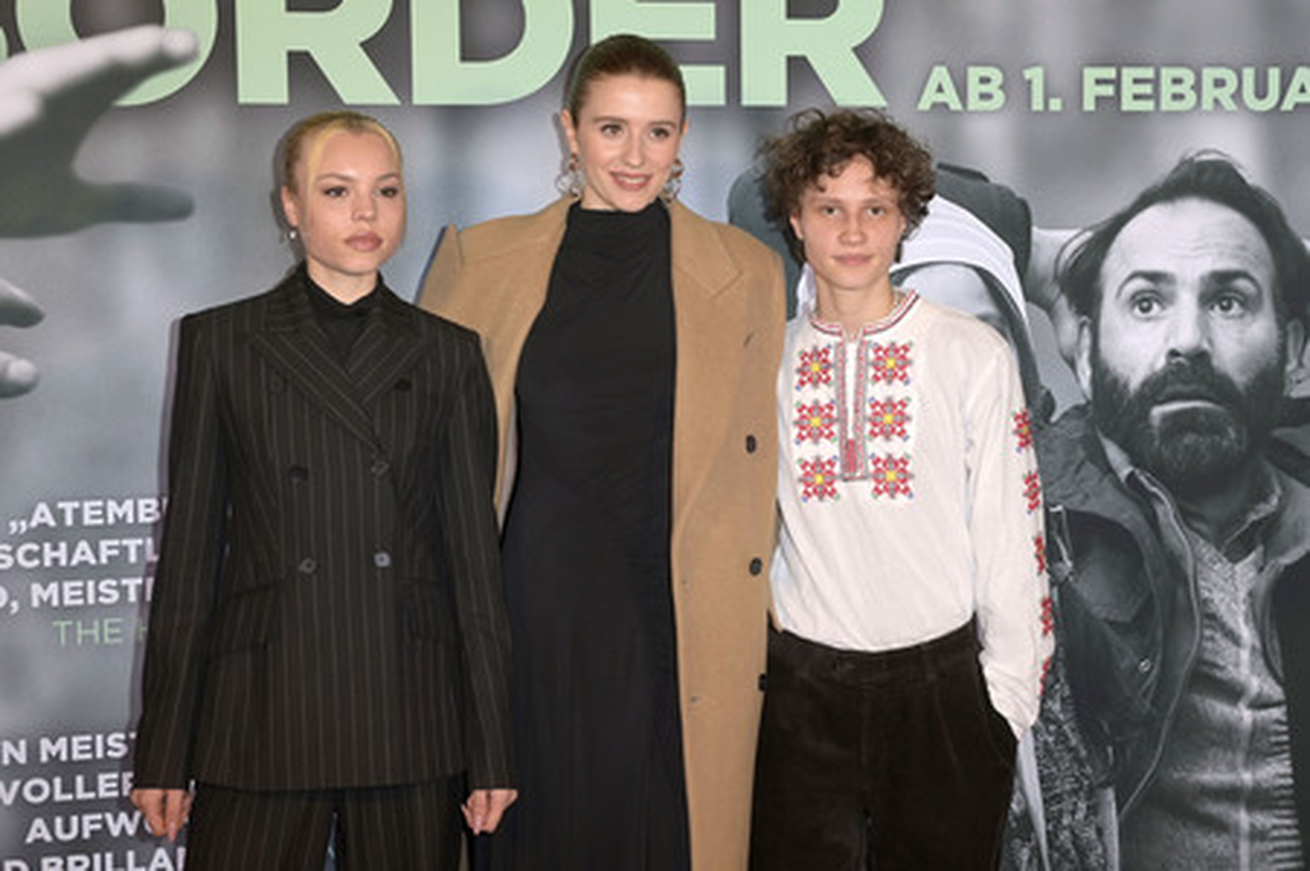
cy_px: 436
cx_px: 655
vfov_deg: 24.2
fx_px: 2036
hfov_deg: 35.7
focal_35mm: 56
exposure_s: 1/250
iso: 500
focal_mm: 56
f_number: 5
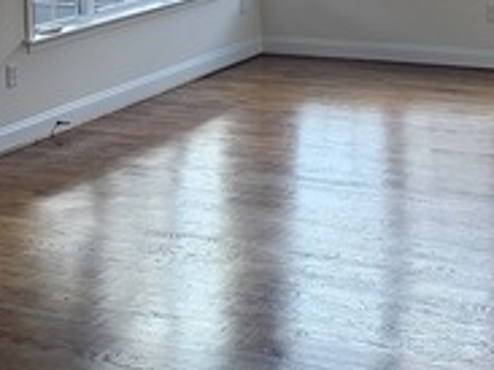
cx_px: 363
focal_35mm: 84
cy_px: -103
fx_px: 1198
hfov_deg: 23.1
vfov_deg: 16.6
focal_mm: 6.3
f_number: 1.7
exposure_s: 1/120
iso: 80
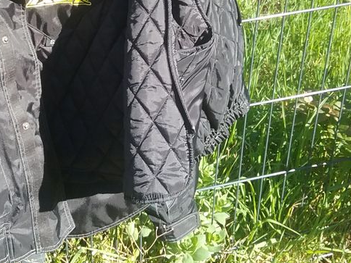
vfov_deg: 22.6
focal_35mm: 64
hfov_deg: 29.5
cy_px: 46
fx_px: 649
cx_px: 65
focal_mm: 3.3
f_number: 2.2
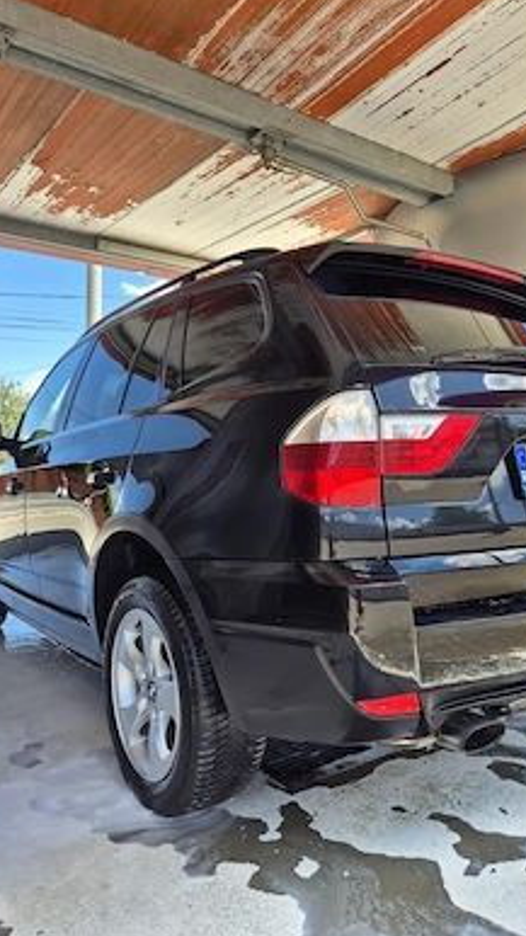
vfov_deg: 71.9
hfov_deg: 44.2
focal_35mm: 26
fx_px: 645
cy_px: 458
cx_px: 303
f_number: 1.8
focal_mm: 5.4
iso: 25
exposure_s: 1/646
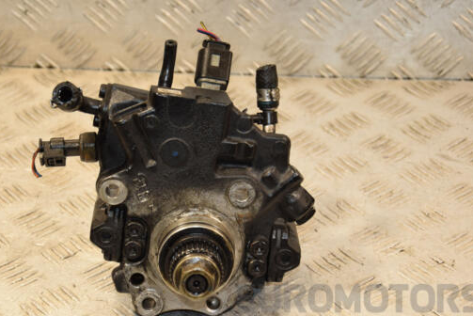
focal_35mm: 118
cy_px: 173
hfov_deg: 17.3
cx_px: 219
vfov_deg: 11.6
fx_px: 1551
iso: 800
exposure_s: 1/160
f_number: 5.3
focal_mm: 66
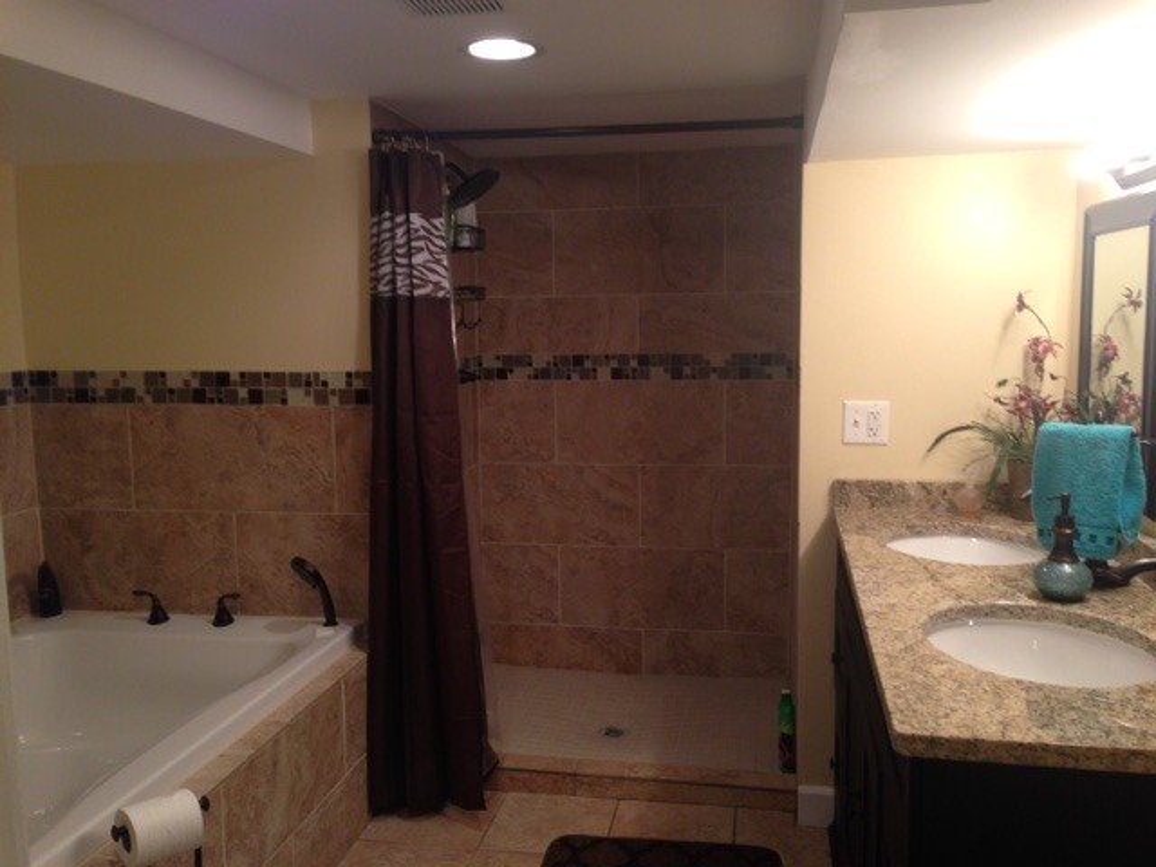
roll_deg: +1.6
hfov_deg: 55.4
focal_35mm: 33
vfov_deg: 42.9
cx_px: 578
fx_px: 1102
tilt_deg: -5.3
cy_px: 434
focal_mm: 4.12
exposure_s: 1/20
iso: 64
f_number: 2.4
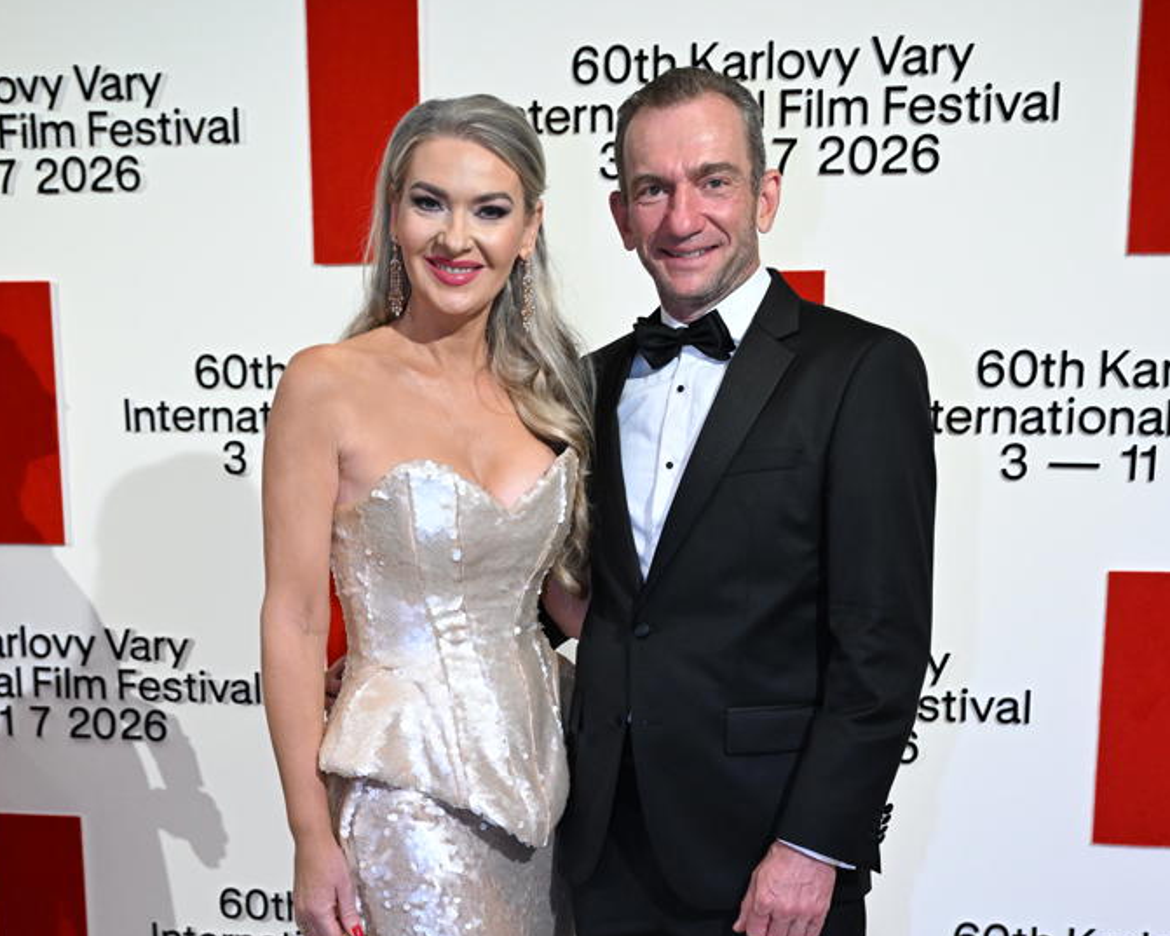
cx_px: 581
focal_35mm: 55
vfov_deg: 26.8
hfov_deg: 34.1
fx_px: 1905
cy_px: 827
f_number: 4.5
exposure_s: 1/250
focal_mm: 38
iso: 2500
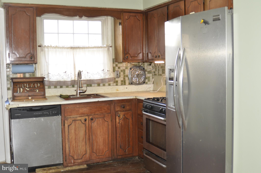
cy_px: 86
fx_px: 304
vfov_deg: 31.7
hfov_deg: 46.5
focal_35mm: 42
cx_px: 130
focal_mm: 28
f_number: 4
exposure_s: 1/60
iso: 800
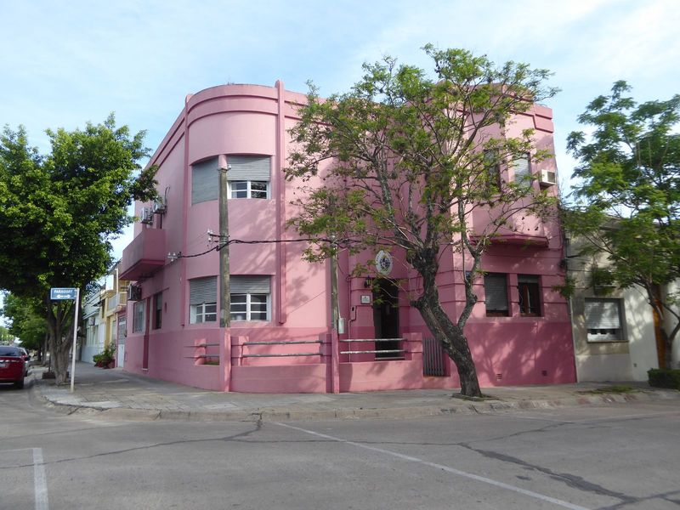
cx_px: 340
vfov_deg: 48.2
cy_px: 255
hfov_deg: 61.7
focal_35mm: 29
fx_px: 570
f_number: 3.5
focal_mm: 5
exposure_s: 1/320
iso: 80
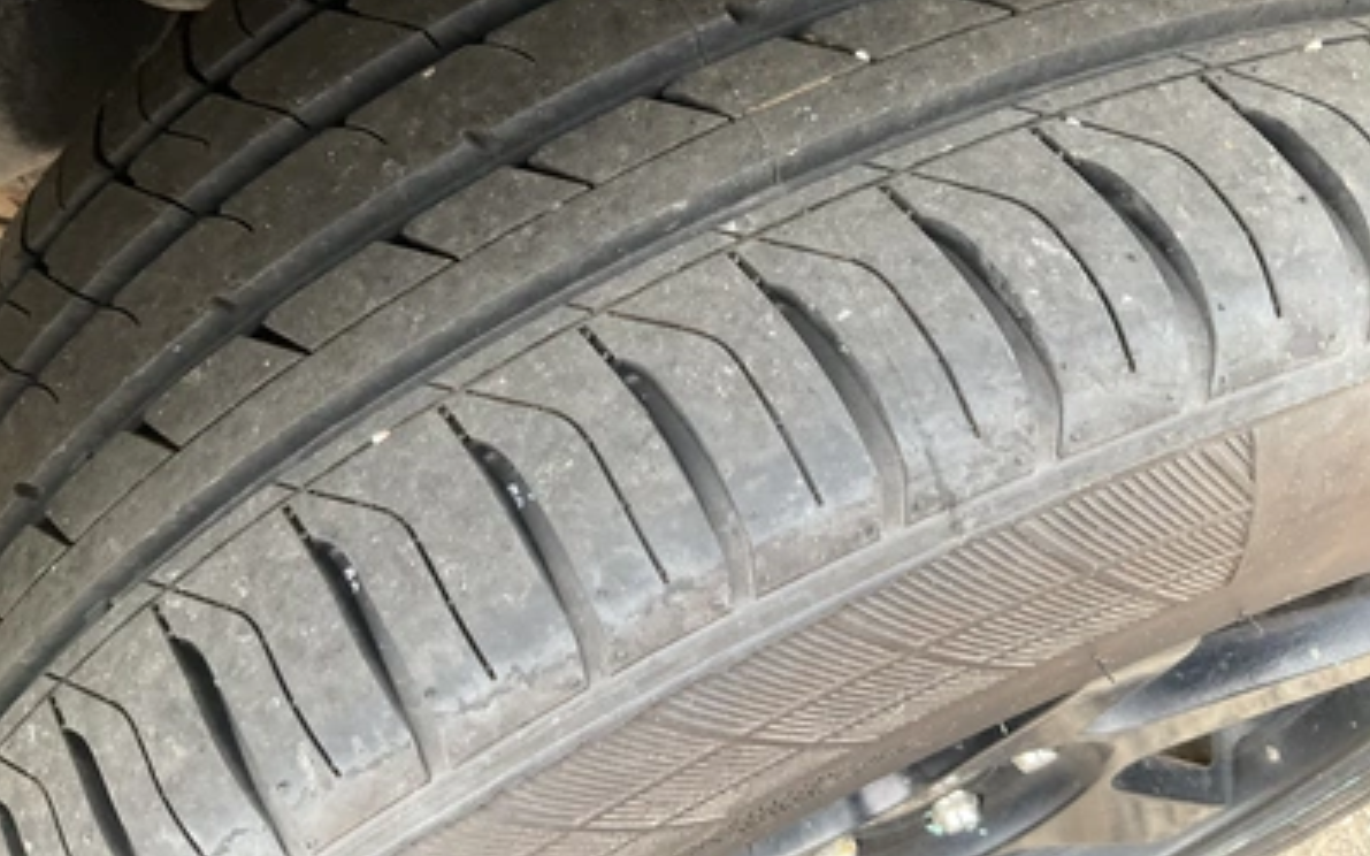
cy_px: 411
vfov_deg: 40.6
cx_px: 683
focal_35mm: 31
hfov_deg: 61.2
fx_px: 1157
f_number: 1.8
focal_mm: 3
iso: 64
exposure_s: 1/107
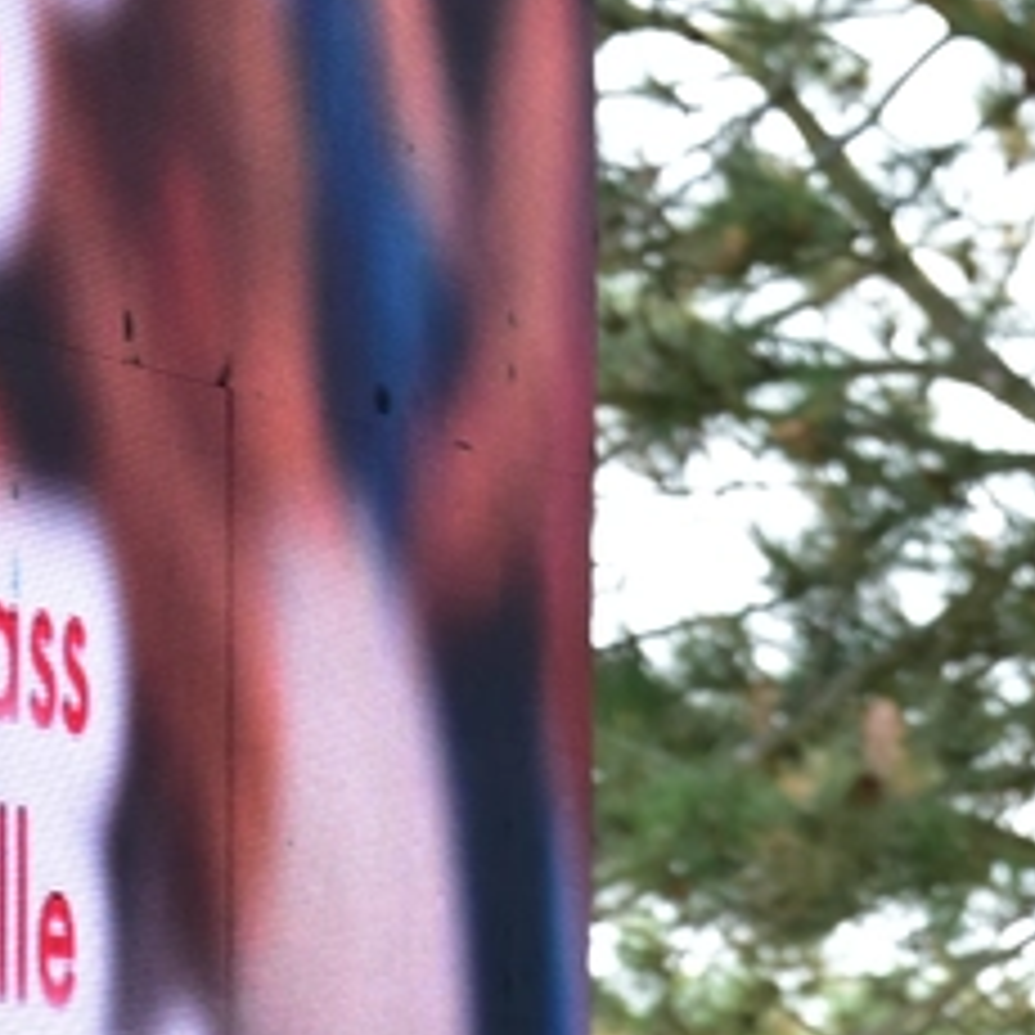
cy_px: 2462
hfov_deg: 4.3
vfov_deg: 4.3
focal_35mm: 399
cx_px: 2030
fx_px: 13497
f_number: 6.3
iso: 200
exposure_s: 1/160
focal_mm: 48
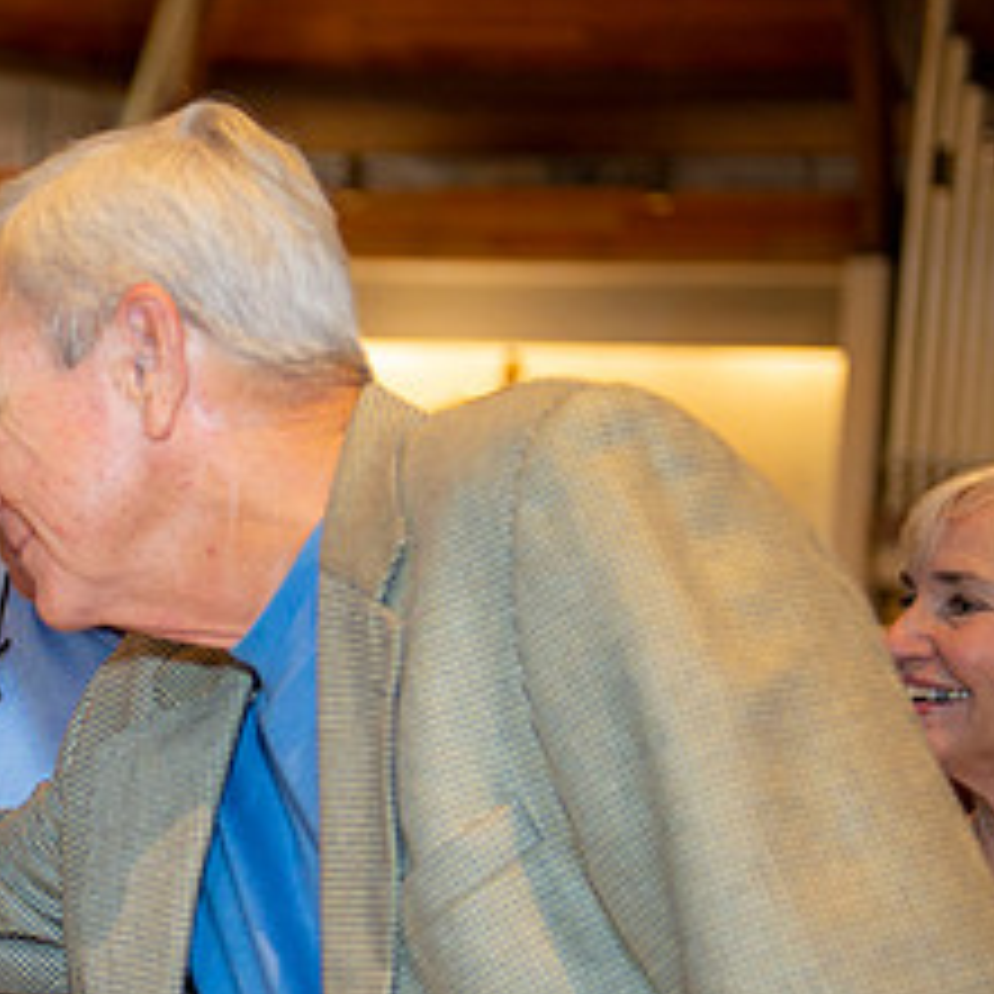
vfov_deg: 16.2
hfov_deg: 15.6
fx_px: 3476
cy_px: 774
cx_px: -216
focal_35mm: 107
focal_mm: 48
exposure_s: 1/100
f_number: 2.8
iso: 1000
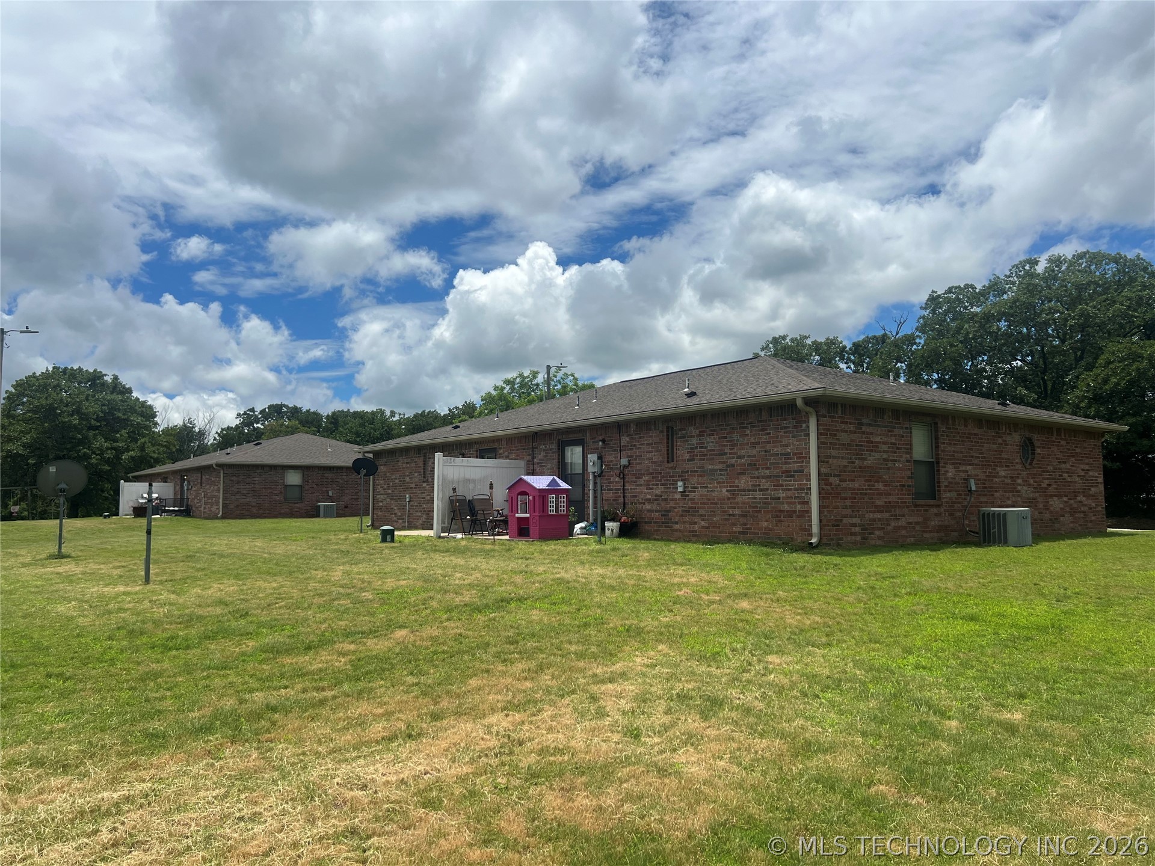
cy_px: 433
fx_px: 868
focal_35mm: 26
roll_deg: +0.7
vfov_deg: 53.1
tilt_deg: +5.6
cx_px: 578
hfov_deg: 67.3
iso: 50
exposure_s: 1/10309
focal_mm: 5.7
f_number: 1.5
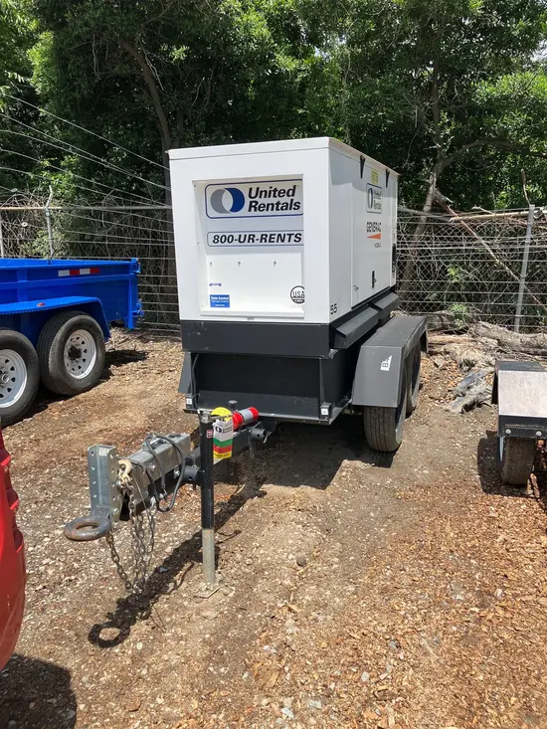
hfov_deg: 49.8
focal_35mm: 28
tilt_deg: -14.4
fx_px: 590
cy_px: 364
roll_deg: +0.7
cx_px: 274
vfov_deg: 63.4
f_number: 1.8
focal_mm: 3.99
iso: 32
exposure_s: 1/1621
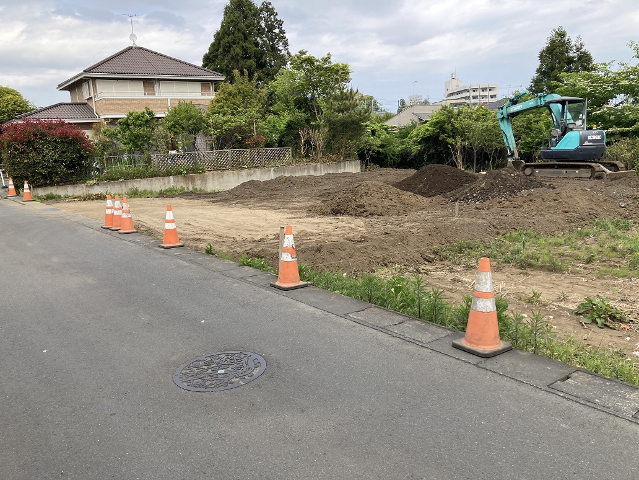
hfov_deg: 63.4
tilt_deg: -10.6
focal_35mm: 28
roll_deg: +2.8
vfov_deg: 49.7
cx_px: 320
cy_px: 240
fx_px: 517
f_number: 1.8
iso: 20
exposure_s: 1/1000
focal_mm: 3.99
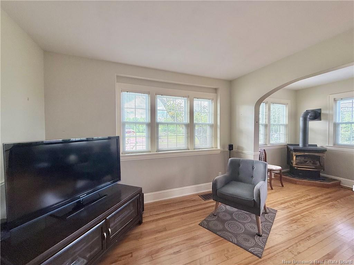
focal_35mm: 14
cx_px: 177
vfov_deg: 85.7
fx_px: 143
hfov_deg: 102.1
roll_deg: +0.5
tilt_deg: -0.3
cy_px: 132
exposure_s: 1/99
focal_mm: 2.22
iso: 100
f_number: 2.2
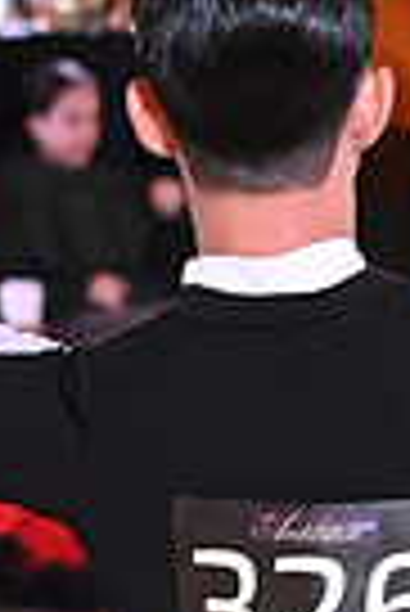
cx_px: 462
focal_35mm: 404
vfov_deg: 5.1
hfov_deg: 3.4
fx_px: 6884
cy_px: 904
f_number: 5.6
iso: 5000
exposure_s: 1/400
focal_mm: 95
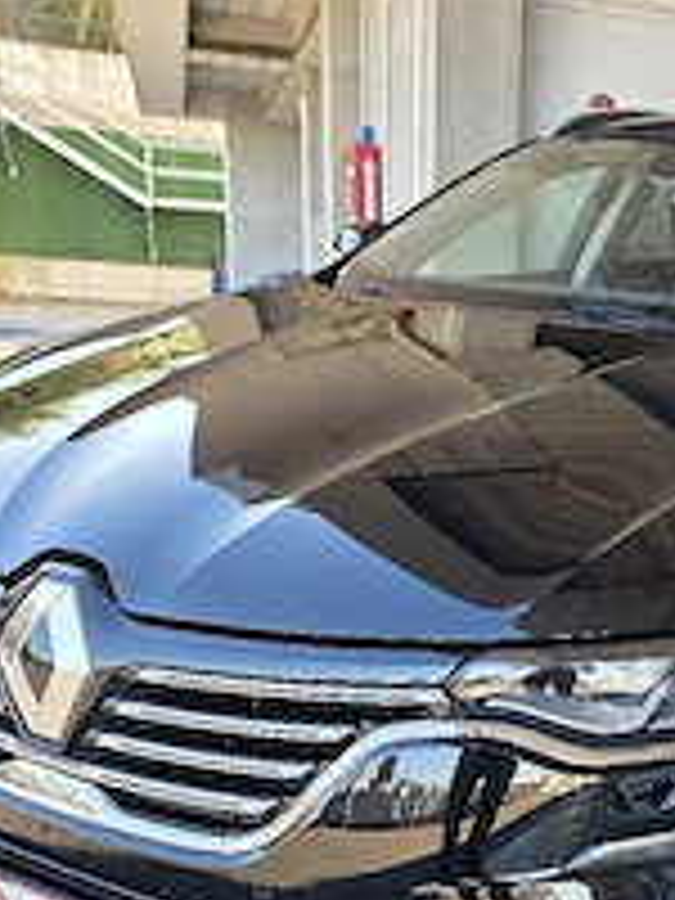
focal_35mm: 46
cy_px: 666
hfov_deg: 29.9
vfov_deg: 40.2
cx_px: 634
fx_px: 1196
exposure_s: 1/182
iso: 64
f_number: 1.7
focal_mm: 6.3
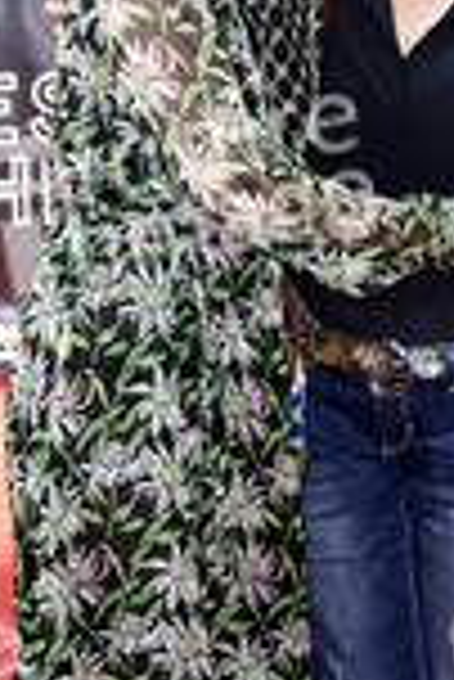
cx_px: 274
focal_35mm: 127
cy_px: 428
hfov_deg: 10.8
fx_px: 2397
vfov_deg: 16.1
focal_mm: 32
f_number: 6.3
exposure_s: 1/125
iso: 160
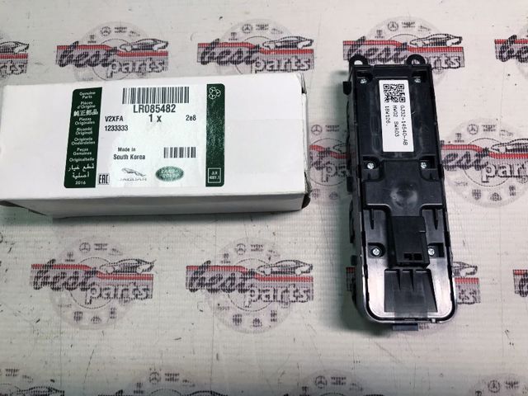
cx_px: 264
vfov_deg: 49.7
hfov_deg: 63.4
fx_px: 427
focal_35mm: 28
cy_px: 198
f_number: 1.8
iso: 40
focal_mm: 3.99
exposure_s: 1/100
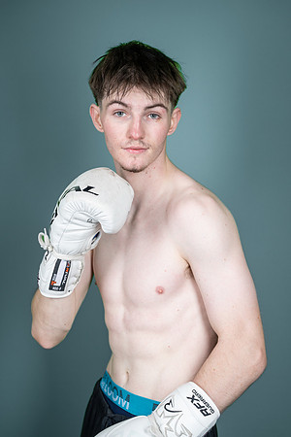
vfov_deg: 28.8
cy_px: 218
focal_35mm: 70
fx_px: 849
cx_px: 146
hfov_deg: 19.5
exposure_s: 1/160
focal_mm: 70
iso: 400
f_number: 4
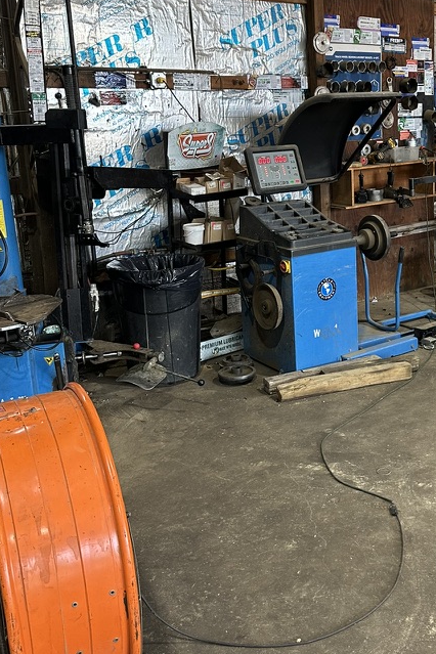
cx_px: 349
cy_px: 279
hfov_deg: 32.5
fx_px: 727
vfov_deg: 48.3
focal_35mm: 40
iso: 200
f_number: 1.78
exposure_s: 1/120
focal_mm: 6.86
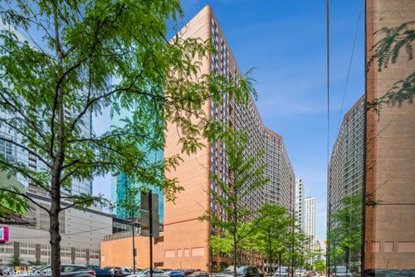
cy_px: 138
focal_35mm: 15
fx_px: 173
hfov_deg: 100.4
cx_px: 208
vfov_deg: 77.4
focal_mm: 15
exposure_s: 1/30
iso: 100
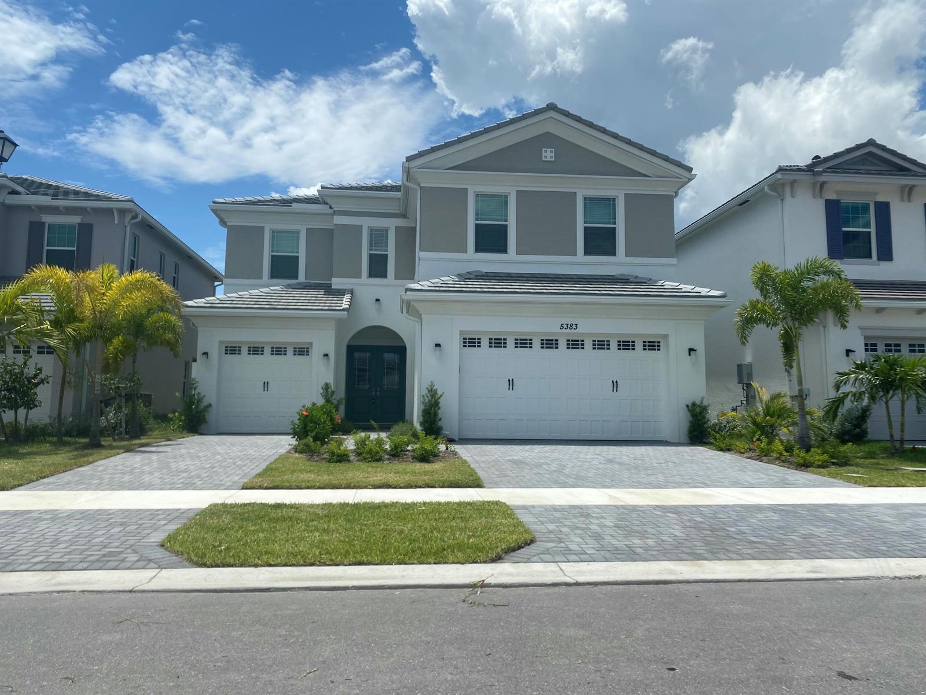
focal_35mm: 26
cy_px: 348
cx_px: 463
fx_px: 696
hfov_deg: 67.3
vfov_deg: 53.1
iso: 32
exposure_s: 1/5495
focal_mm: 4.25
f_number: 1.8
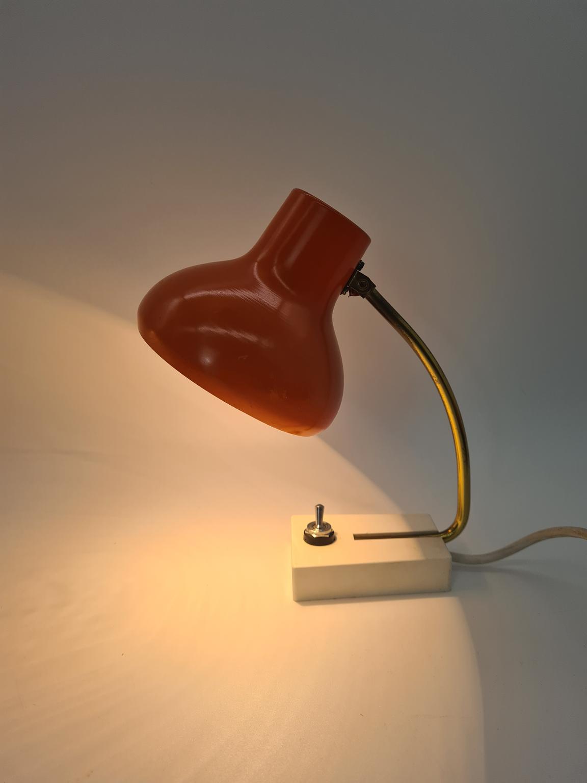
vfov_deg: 67.3
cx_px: 294
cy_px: 392
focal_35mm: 26
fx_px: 588
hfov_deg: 53.1
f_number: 1.8
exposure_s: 1/180
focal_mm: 5.4
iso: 50
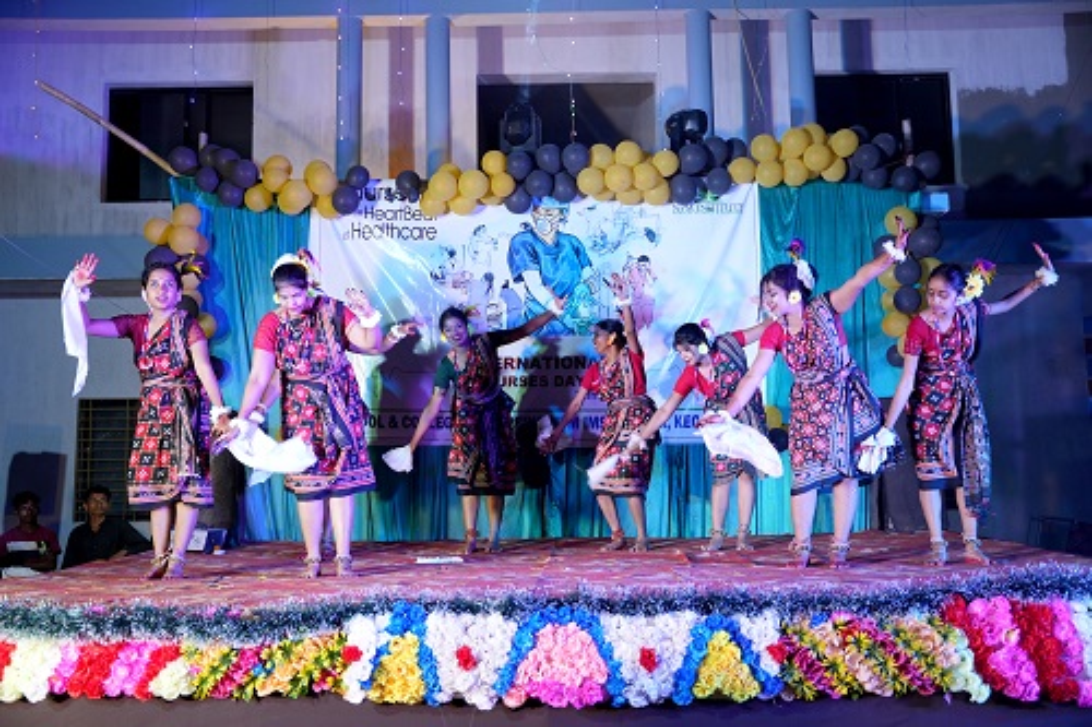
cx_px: 546
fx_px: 1082
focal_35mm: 36
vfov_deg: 37.1
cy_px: 364
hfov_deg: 53.5
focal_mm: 35.7
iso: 800
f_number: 2.8
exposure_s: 1/100
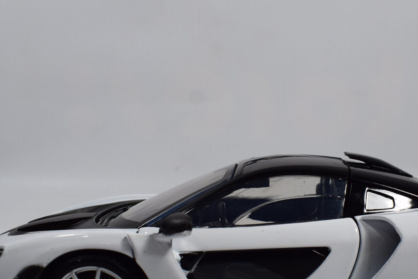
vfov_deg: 20.9
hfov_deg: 30.7
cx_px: 276
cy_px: 172
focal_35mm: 65
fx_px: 755
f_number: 8
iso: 400
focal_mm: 21
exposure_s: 1/60
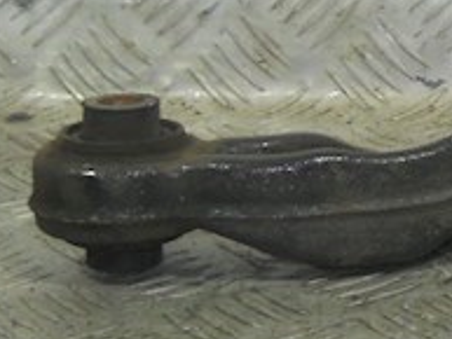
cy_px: 65
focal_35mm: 136
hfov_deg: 13.5
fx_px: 1777
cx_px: 721
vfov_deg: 10.9
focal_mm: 6.72
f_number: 3.1
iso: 160
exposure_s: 1/30
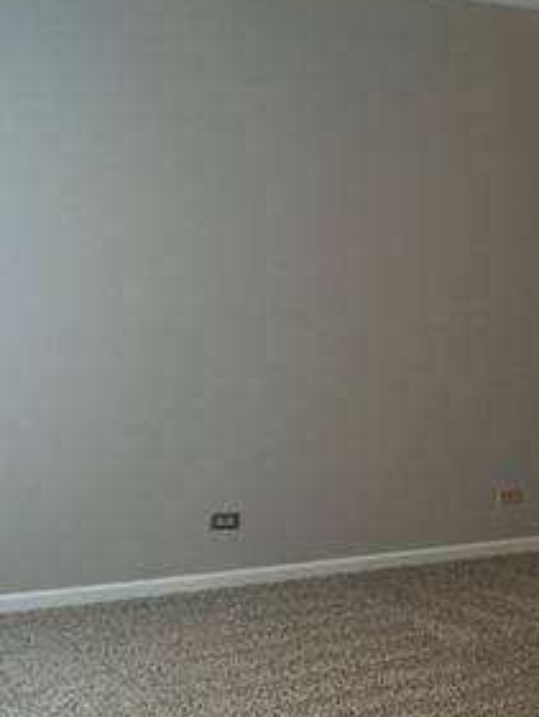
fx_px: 1369
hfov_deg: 20.4
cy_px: 378
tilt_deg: -4.0
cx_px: 695
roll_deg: -1.0
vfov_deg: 29.4
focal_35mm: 66
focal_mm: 4.15
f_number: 2.2
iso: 250
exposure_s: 1/24
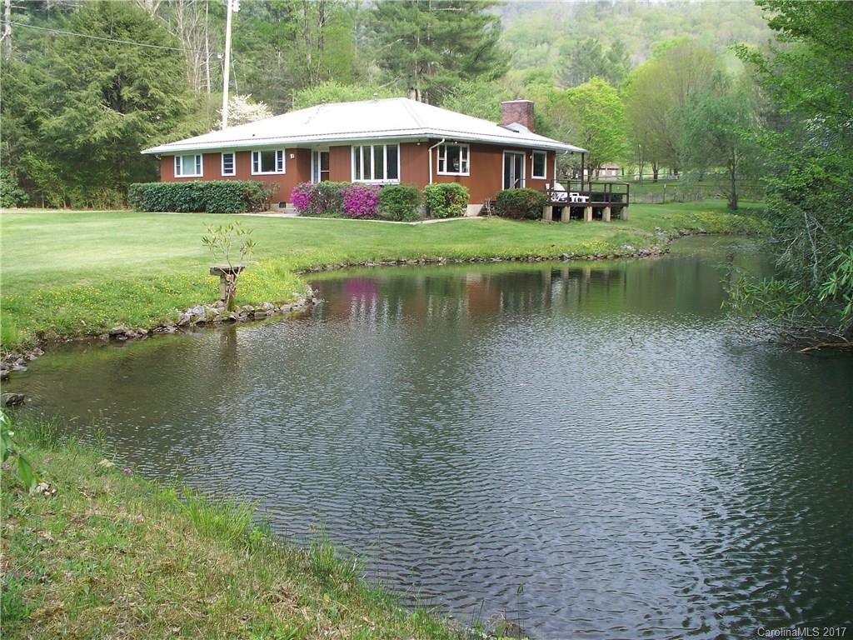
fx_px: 887
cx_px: 426
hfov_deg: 51.4
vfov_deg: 39.7
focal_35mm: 36
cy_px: 320
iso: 80
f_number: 2.8
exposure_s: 1/125
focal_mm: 7.54
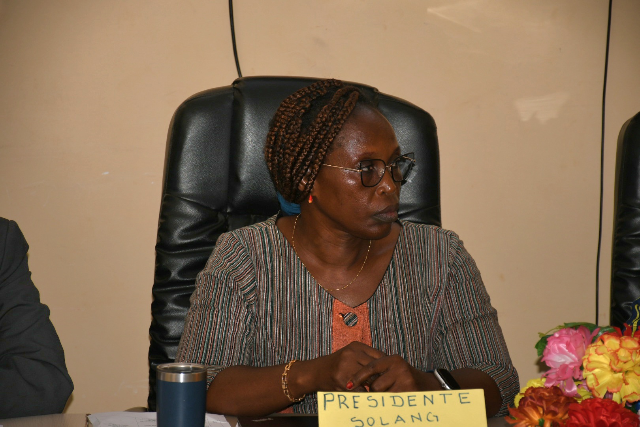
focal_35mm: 174
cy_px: 214
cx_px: 320
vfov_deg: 7.9
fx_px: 3093
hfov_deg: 11.8
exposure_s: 1/60.2
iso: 200
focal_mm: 116
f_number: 5.6
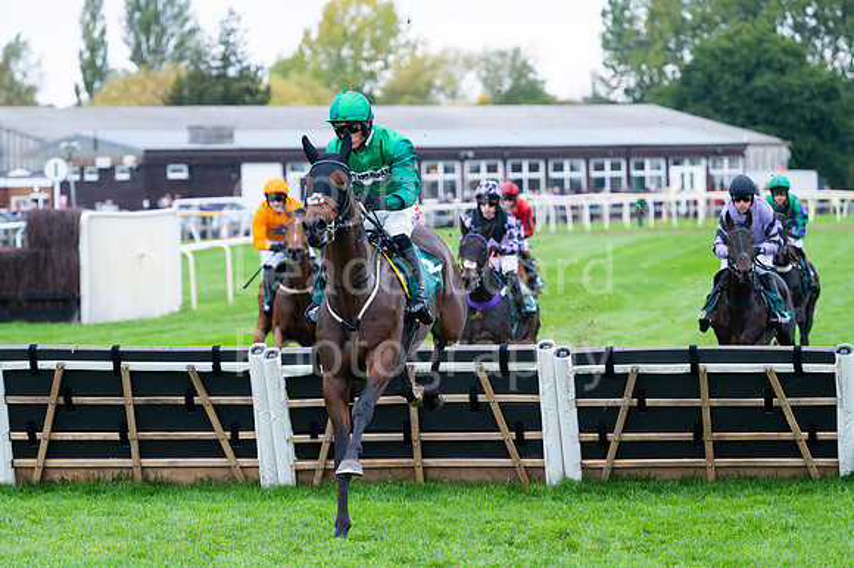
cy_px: 284
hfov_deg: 12.3
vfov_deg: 8.2
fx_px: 3966
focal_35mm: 167
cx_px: 427
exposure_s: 1/1000
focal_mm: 165
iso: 640
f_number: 4
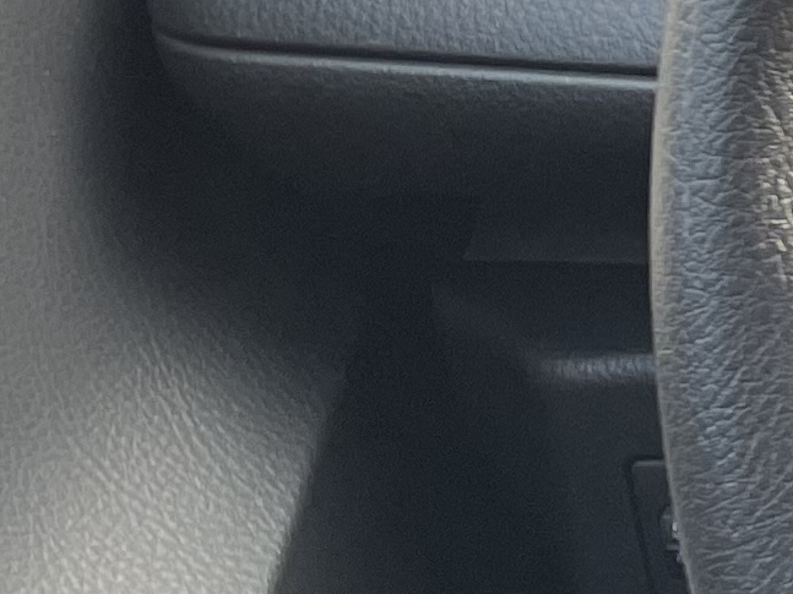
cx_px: 2157
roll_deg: +1.7
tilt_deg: -29.3
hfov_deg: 10.0
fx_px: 3710
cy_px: 261
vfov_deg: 9.2
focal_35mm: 162
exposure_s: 1/121
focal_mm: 4.2
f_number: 1.6
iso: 125
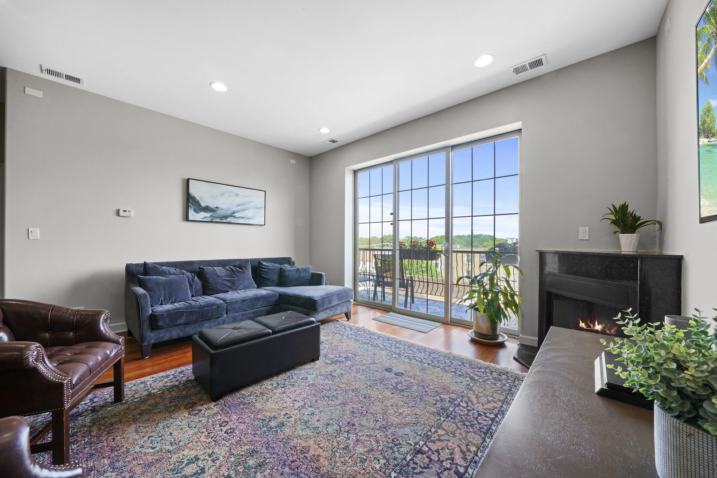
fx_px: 259
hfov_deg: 108.3
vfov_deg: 85.4
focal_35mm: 13
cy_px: 239
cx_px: 358
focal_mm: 13
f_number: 16
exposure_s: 1/3
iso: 400
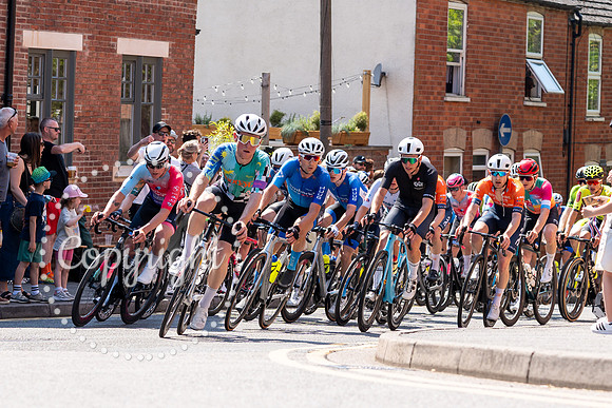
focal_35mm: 134
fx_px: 2272
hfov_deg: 15.3
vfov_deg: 10.3
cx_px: 272
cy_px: 112
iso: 160
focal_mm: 75
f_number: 4
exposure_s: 1/800
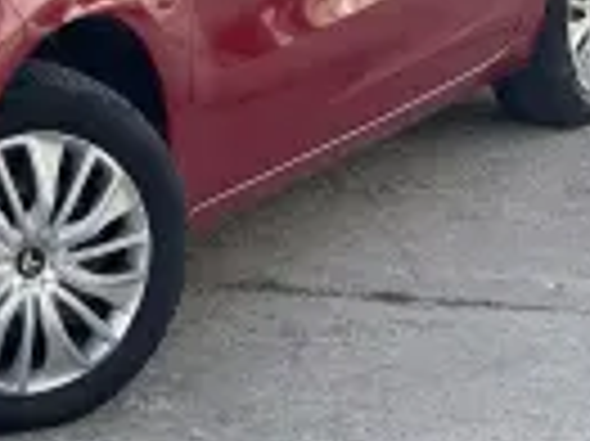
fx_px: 2435
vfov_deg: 10.2
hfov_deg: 13.4
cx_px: -122
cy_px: -117
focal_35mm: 143
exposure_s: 1/737
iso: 32
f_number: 2
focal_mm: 6
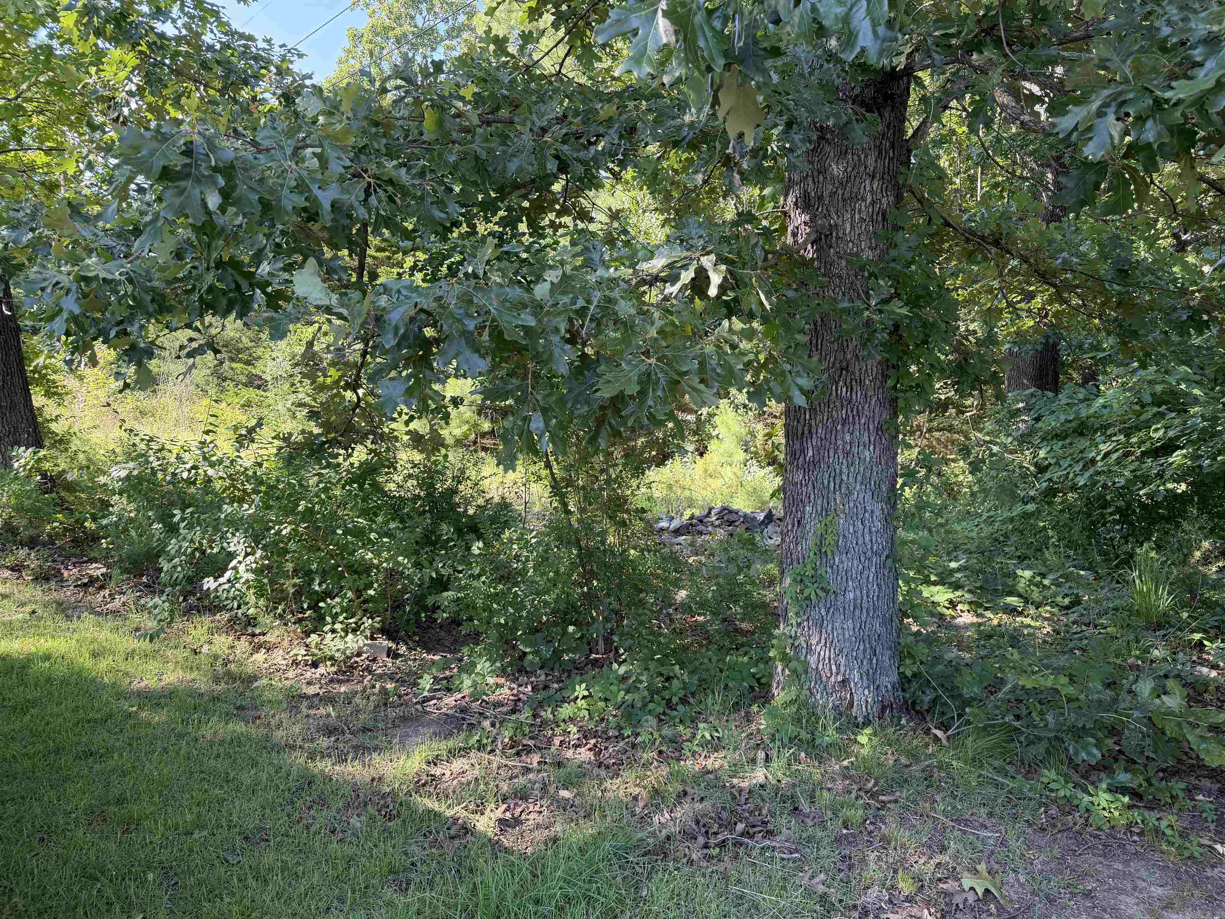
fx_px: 849
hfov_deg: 71.6
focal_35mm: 24
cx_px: 612
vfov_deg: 56.8
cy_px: 460
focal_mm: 6.76
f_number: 1.78
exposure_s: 1/210
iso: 80
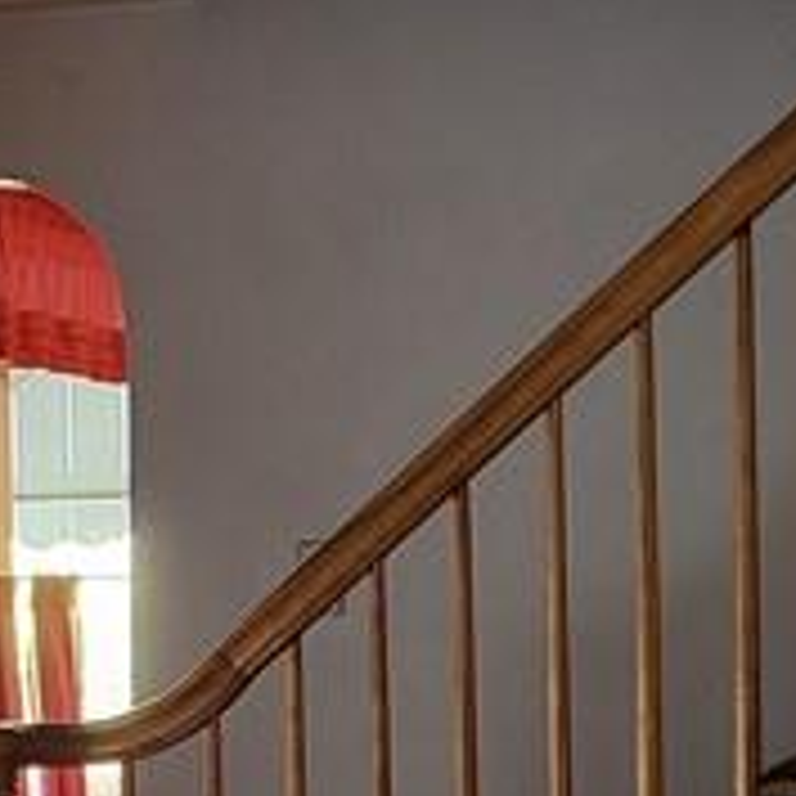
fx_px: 3460
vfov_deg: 13.0
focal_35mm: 133
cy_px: 706
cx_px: 49
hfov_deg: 13.0
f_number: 1.8
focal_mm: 5.4
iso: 500
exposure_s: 1/30
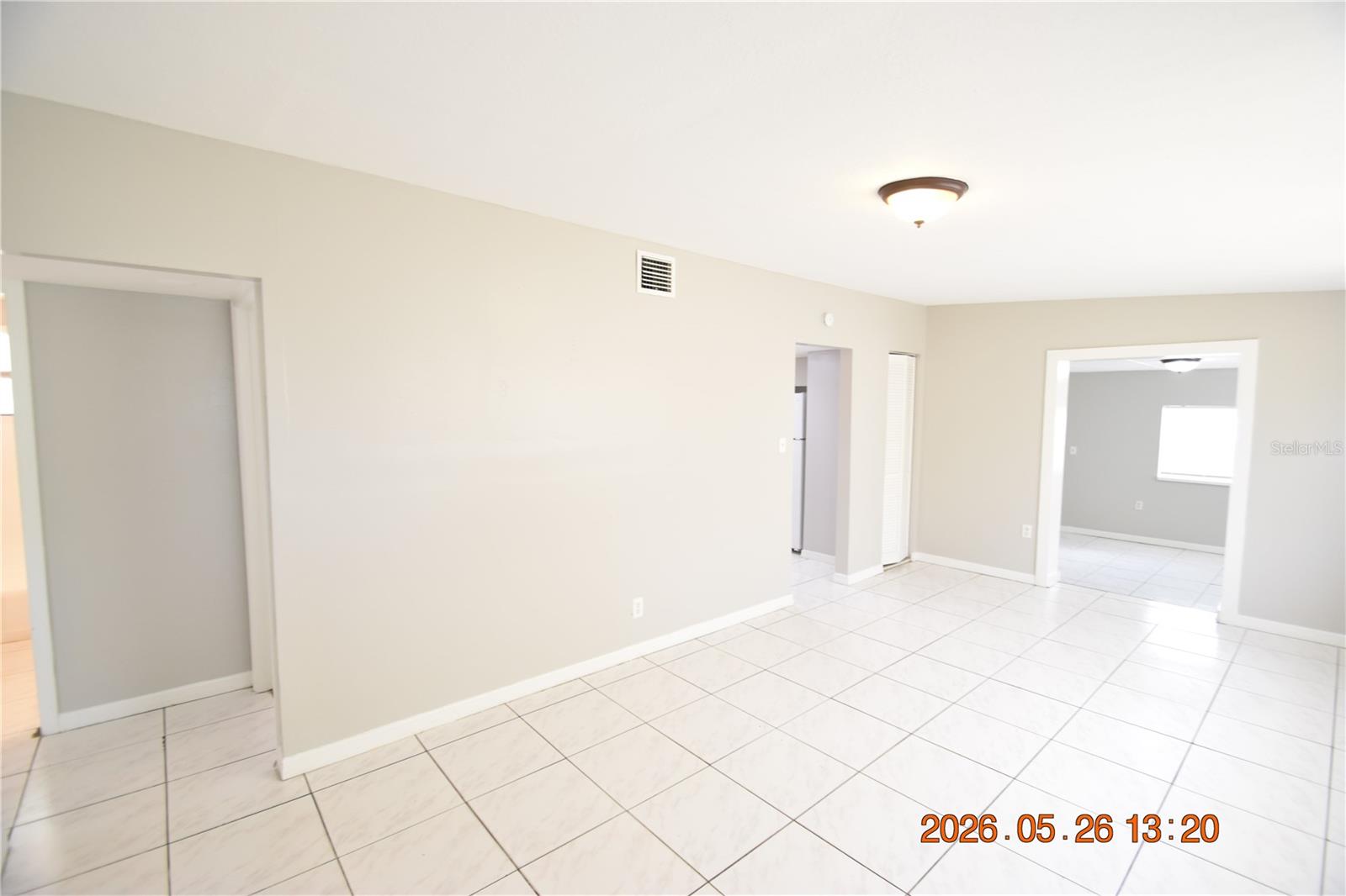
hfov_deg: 100.4
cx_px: 673
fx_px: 561
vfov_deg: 77.3
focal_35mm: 15
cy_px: 448
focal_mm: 10
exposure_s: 1/45
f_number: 3.5
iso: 800
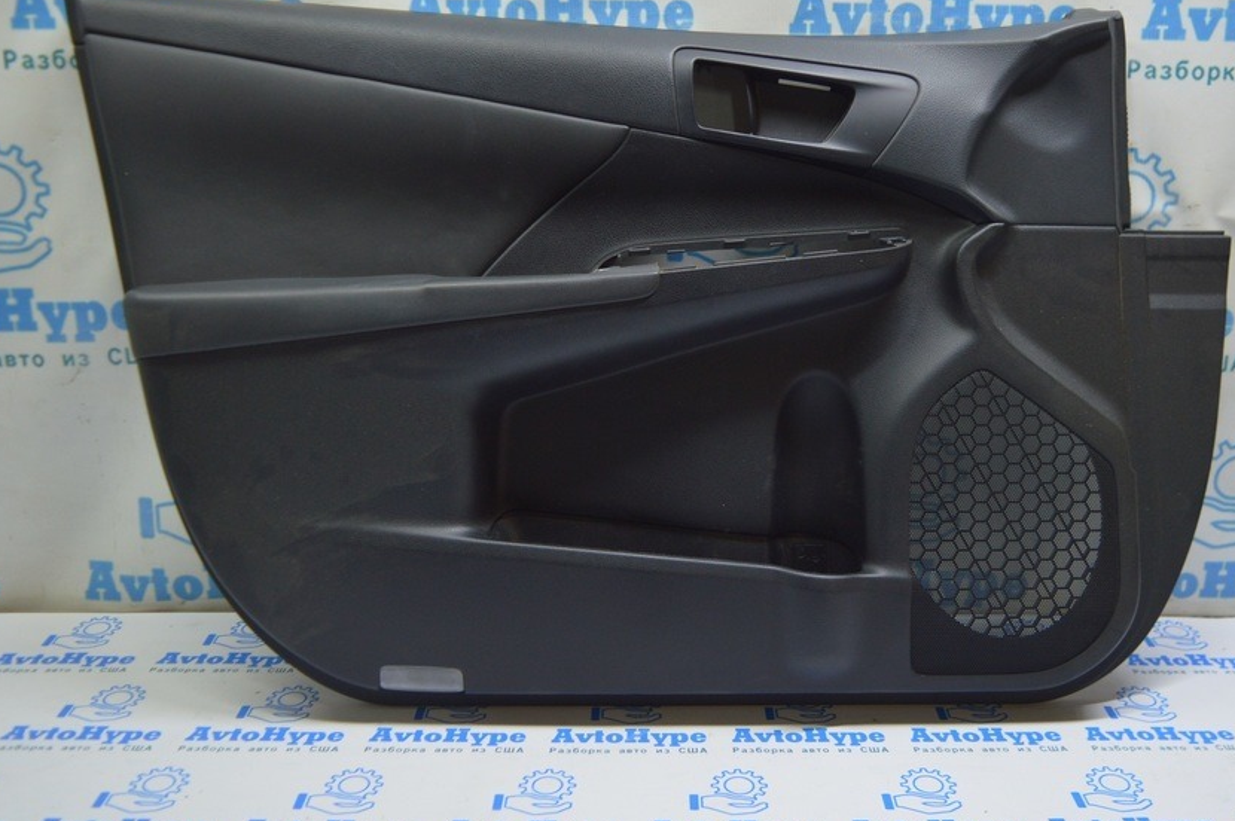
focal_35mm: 37
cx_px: 671
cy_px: 349
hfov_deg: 51.9
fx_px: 1268
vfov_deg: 35.8
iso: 400
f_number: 3.5
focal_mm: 20
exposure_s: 1/50
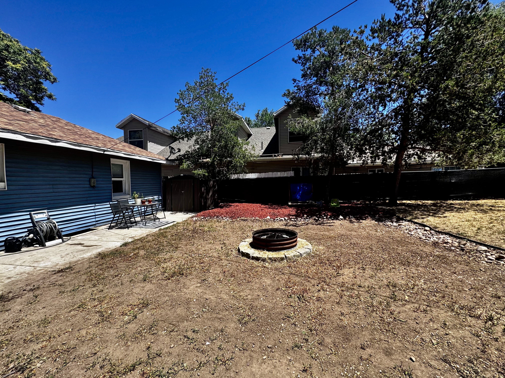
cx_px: 252
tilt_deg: -1.9
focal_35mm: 14
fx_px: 204
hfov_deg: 102.1
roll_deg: +1.2
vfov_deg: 85.7
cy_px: 189
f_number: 2.2
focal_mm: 2.22
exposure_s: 1/980
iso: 50
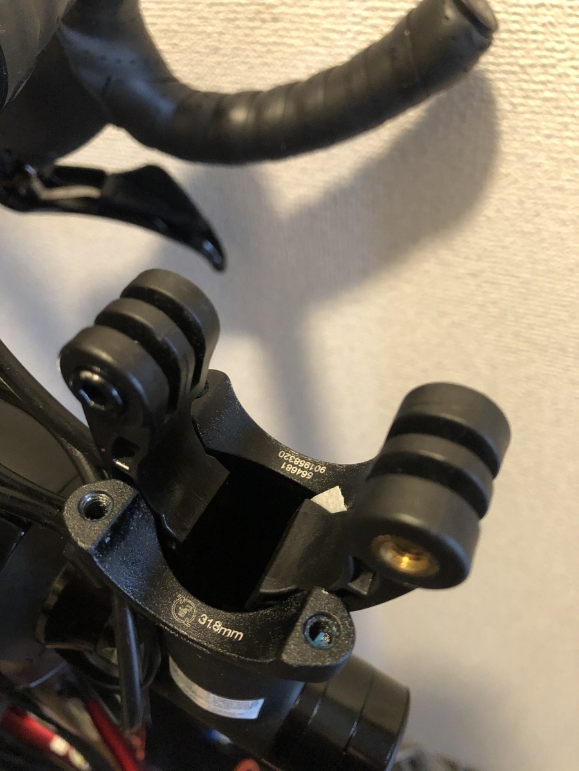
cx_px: 290
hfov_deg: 49.7
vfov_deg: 63.4
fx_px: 624
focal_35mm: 28
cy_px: 386
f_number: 1.8
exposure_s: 1/6
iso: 100
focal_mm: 3.99
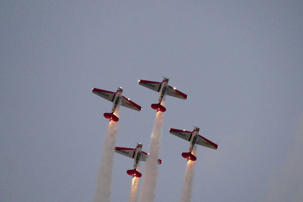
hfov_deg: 6.1
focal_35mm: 336
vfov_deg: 4.1
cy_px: 101
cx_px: 152
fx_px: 2828
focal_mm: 122.41
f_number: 4
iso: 2500
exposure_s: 1/125
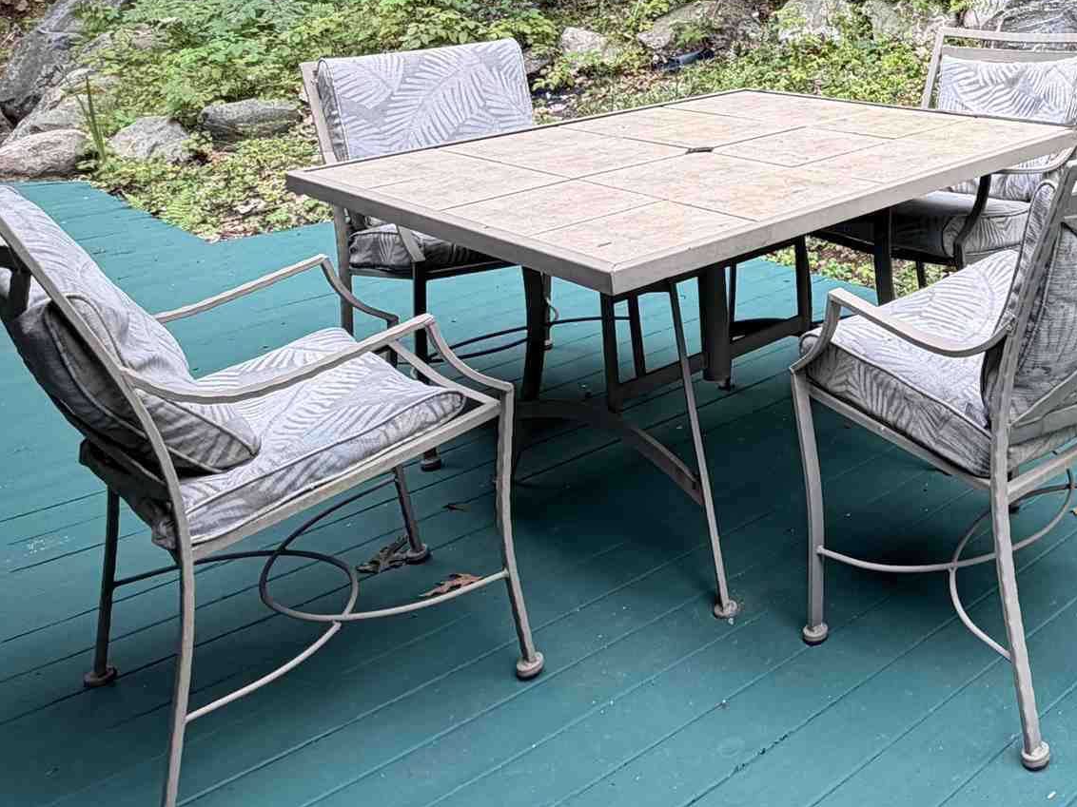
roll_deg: +2.1
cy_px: -12
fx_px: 1182
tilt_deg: -3.0
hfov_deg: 43.3
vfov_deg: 34.1
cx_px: 1034
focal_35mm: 38
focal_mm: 2.22
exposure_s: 1/146
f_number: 2.2
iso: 40
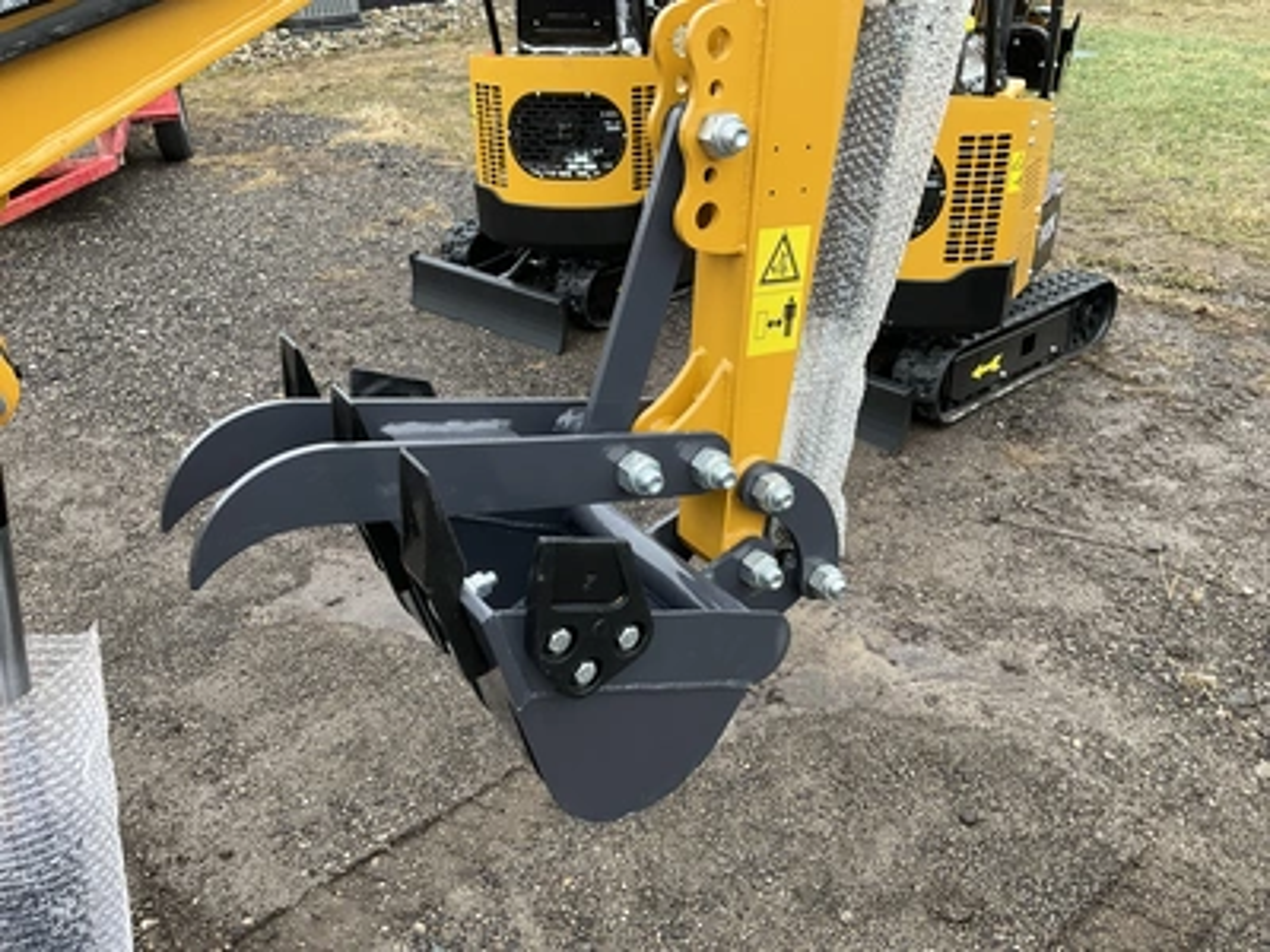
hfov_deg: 61.7
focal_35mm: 29
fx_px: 1064
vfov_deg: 48.2
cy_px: 476
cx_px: 635
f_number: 1.8
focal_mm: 3
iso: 20
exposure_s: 1/122
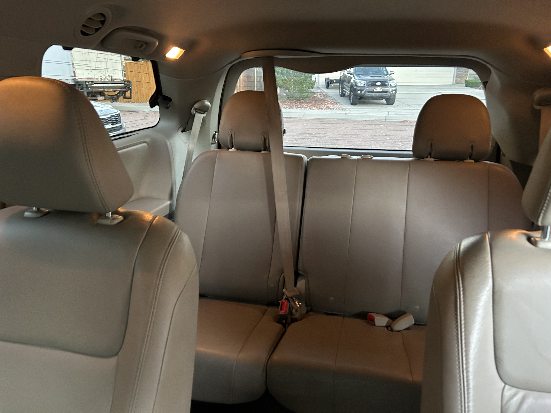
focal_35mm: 26
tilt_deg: -19.8
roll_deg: +1.1
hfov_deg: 67.3
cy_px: 206
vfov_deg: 53.1
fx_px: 414
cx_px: 276
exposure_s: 1/39
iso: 640
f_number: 1.5
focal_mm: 5.7
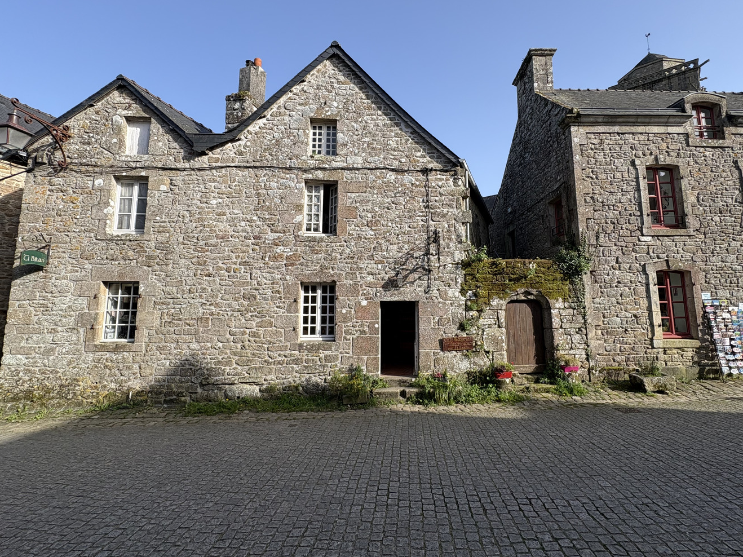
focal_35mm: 17
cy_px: 258
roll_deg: +1.5
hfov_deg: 90.9
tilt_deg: +8.7
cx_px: 399
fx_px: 365
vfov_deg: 74.6
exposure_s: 1/1078
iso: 40
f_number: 2.2
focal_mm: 2.22
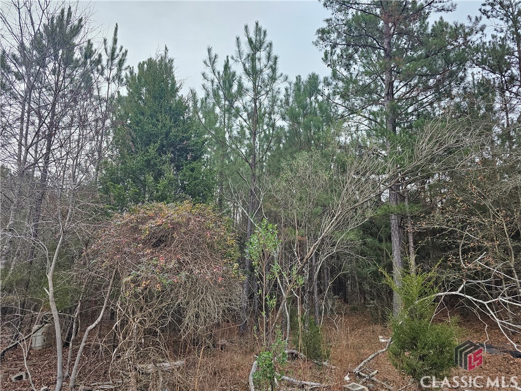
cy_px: 196
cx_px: 260
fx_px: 346
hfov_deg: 73.9
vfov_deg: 58.9
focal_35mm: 23
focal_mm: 6.3
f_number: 1.7
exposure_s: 1/180
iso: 125
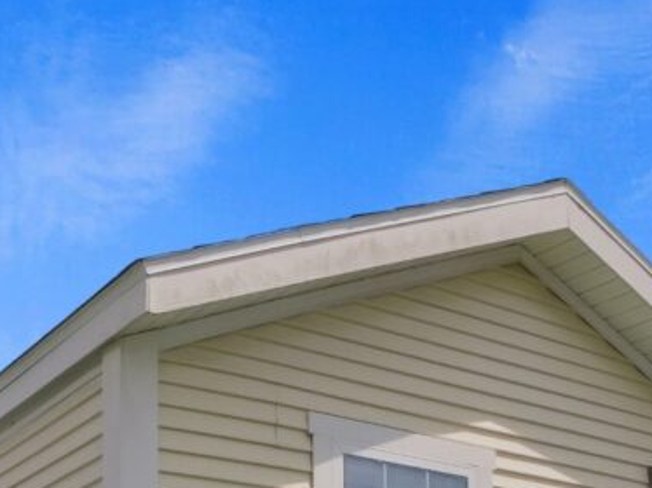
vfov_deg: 20.8
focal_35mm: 63
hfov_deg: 30.6
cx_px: 232
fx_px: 1186
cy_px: 664
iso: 125
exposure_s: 1/640
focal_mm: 4
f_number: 6
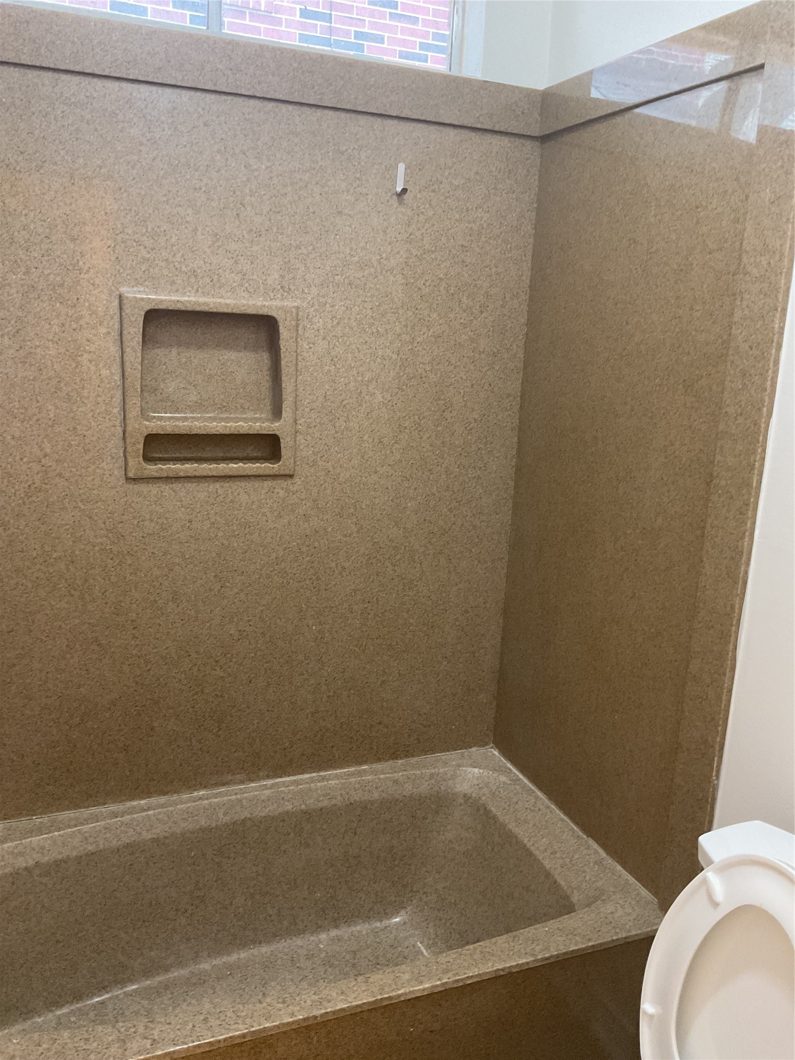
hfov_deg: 48.2
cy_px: 530
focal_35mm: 29
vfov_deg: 61.7
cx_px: 398
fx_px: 888
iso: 250
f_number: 1.8
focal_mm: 3
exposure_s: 1/60
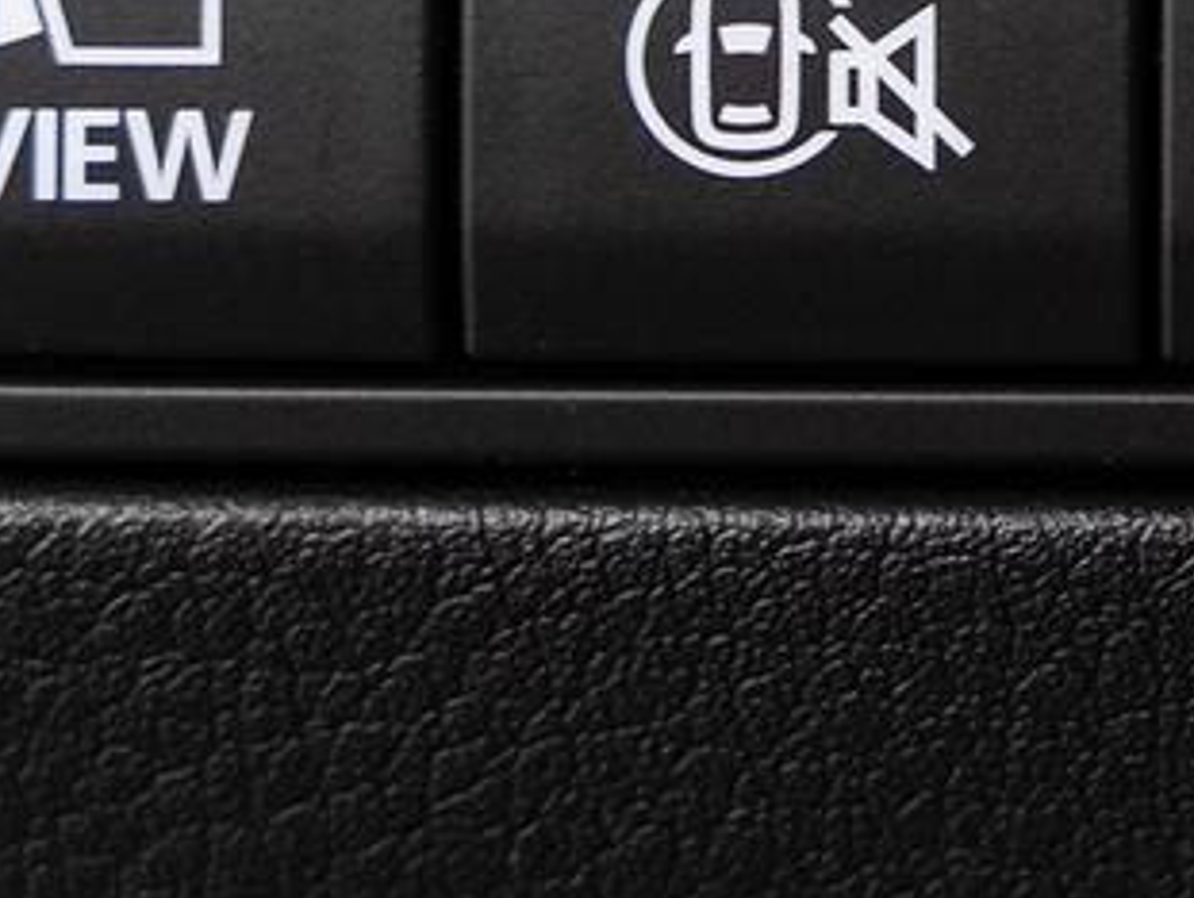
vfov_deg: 7.0
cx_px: 1351
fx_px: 7321
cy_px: 45
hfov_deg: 9.2
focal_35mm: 212
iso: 1000
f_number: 3.5
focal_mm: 40.4
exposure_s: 1/40
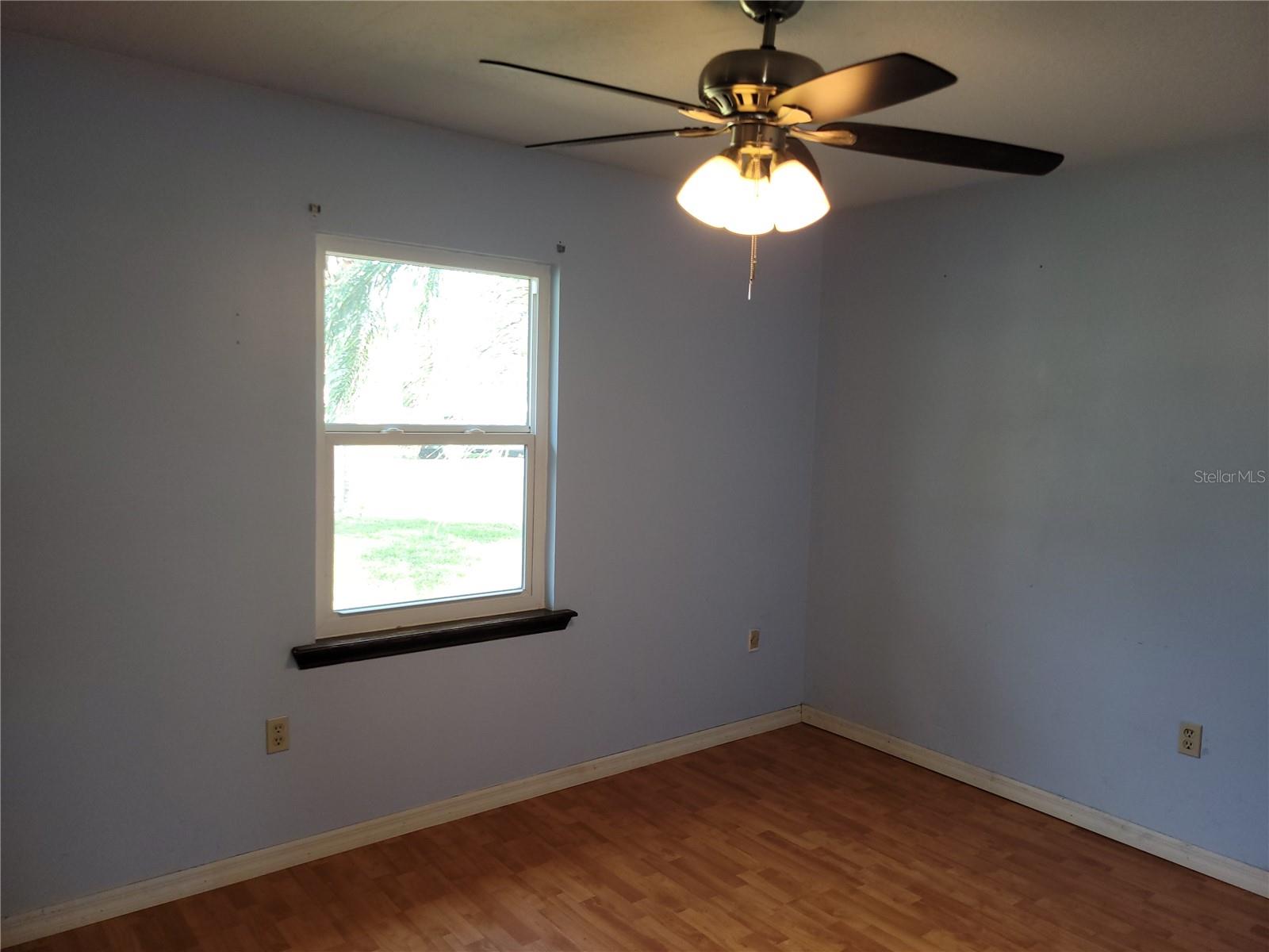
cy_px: 476
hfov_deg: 67.3
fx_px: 953
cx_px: 634
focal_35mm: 26
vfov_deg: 53.1
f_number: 1.8
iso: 80
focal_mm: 5.4
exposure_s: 1/120
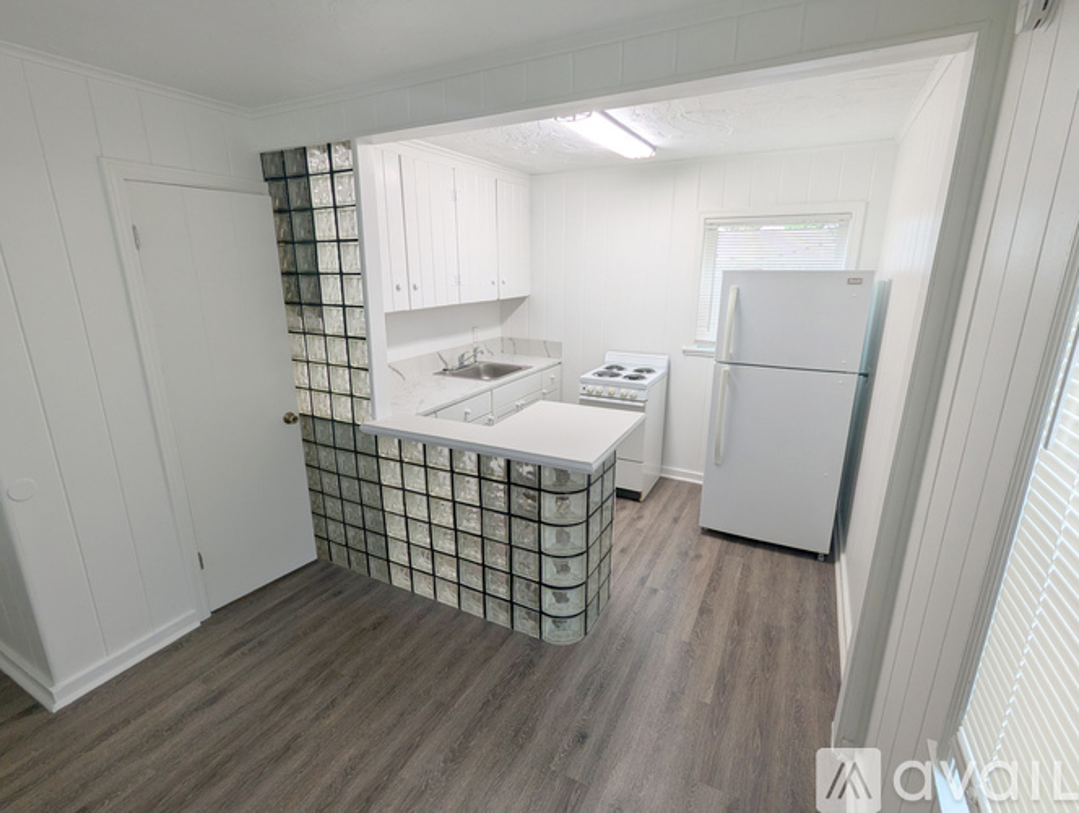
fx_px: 499
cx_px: 540
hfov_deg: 94.4
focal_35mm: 16
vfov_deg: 78.2
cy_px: 406
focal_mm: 2.35
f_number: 2.2
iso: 95
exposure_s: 1/120
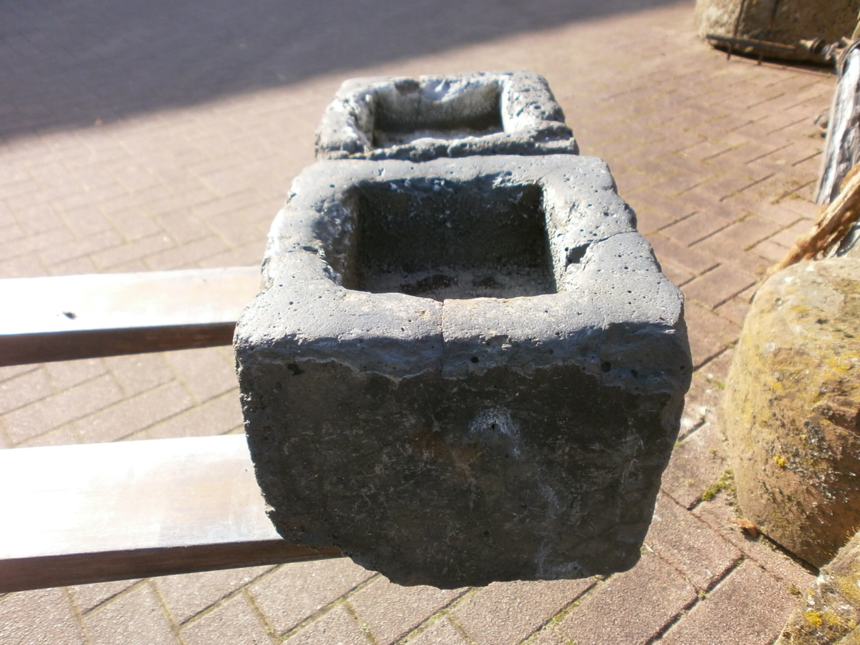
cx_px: 430
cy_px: 322
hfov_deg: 65.3
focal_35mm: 27
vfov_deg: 51.4
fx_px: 671
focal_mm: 4.8
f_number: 2.9
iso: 100
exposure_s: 1/320
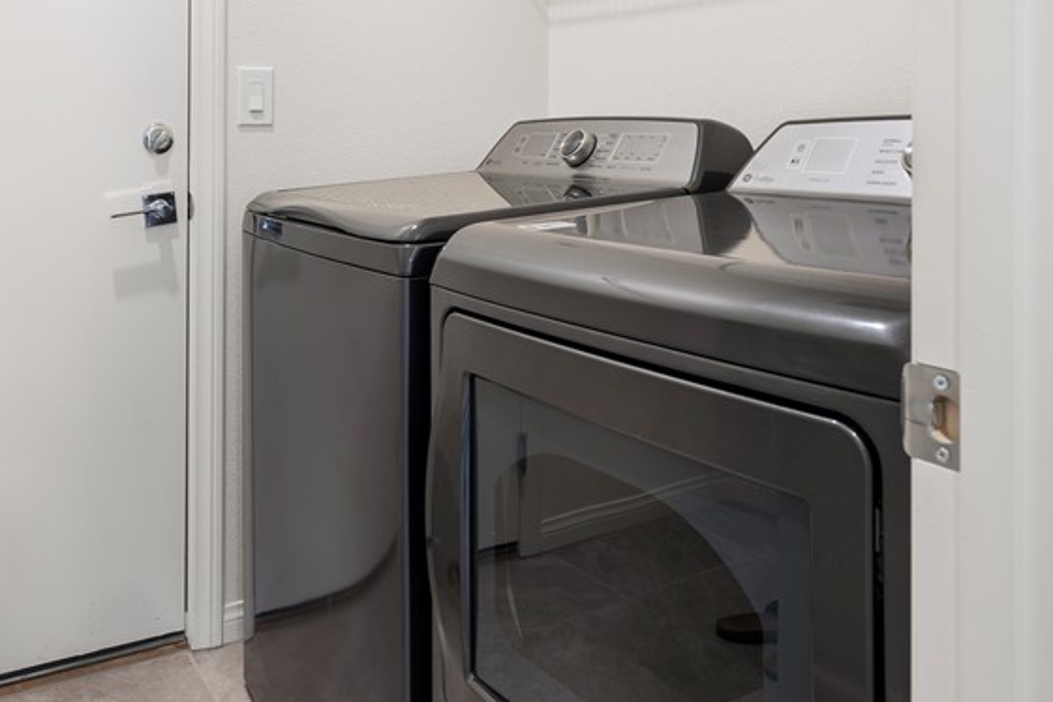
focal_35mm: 33
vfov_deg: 39.0
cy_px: 143
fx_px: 952
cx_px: 392
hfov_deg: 57.2
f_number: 9
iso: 100
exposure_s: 2.5
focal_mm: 16.8
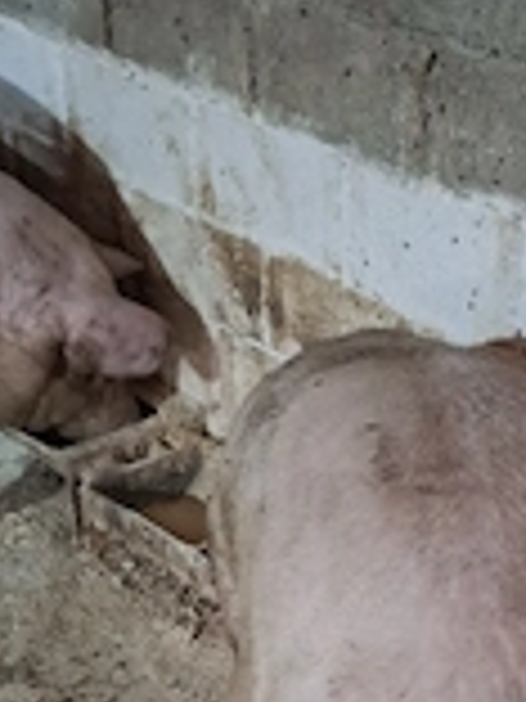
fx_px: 1195
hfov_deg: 24.1
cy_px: 639
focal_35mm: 59
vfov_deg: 31.1
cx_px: 481
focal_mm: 5.54
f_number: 1.8
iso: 800
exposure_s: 1/20
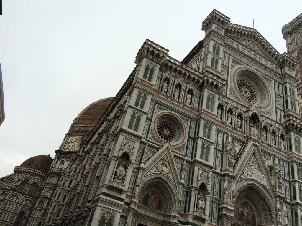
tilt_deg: +32.1
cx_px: 151
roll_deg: -13.9
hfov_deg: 61.7
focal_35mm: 29
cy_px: 113
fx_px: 253
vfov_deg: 48.2
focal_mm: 4.15
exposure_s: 1/275
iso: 32
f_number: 2.2
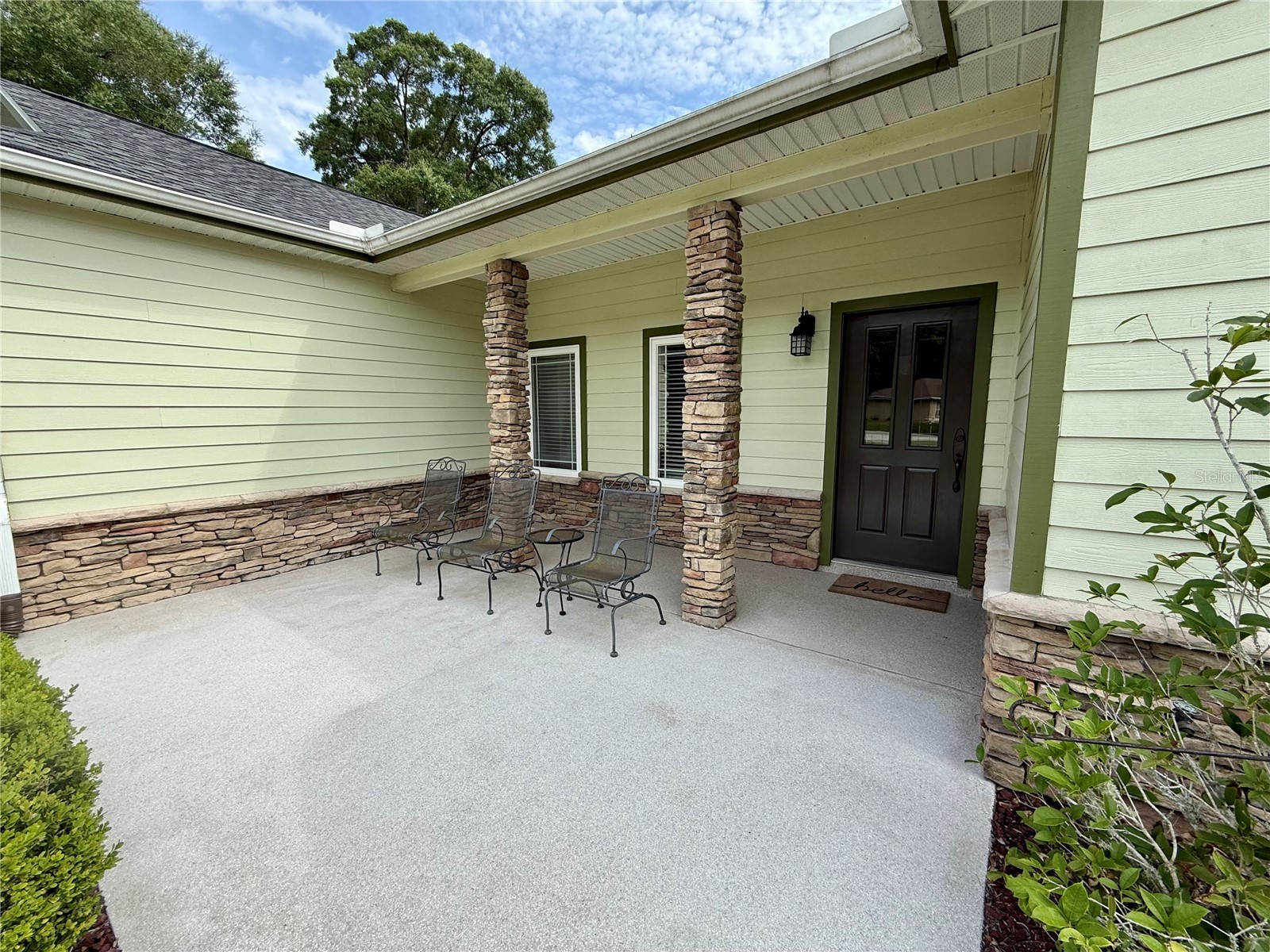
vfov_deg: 85.7
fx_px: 514
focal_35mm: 14
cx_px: 635
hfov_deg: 102.1
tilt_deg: -7.7
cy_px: 476
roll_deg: +0.3
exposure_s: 1/644
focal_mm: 2.22
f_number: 2.2
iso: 50
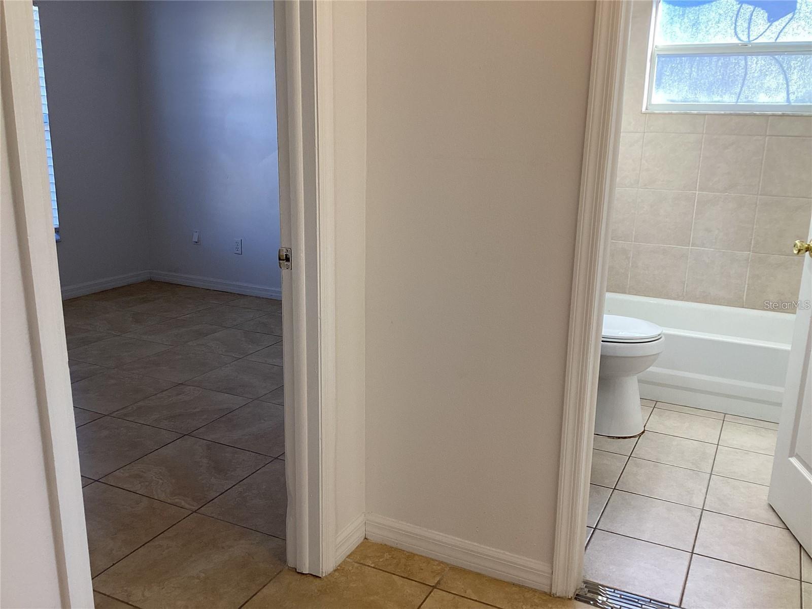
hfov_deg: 58.4
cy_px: 304
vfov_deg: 45.4
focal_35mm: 31
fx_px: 727
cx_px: 406
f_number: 2.4
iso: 64
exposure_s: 1/120
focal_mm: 3.3
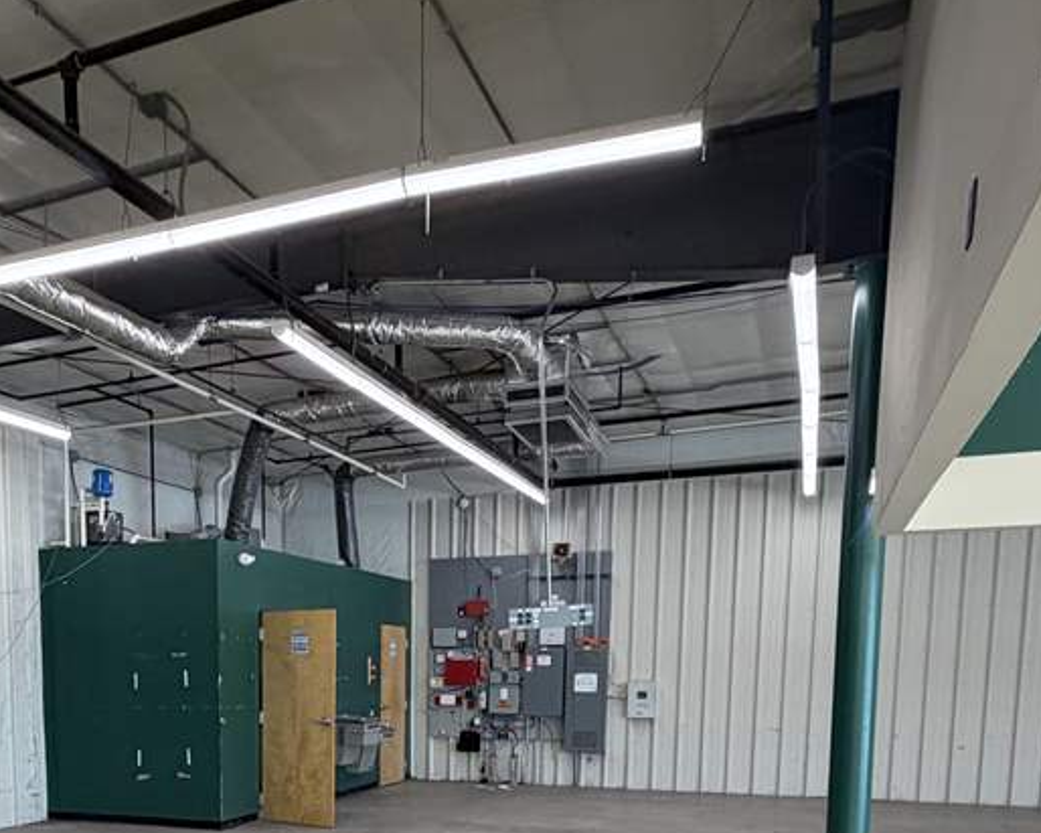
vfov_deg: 39.2
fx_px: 1047
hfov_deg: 51.7
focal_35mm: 34
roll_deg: -0.4
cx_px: 336
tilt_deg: -5.8
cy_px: 798
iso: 160
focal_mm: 2.22
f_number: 2.2
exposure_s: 1/120
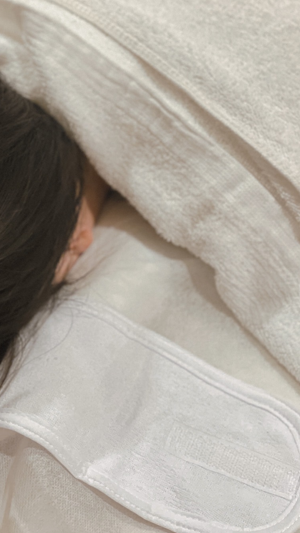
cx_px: -34
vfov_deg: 27.9
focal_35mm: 76
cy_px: 266
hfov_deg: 15.5
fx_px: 1075
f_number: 2
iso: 320
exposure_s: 1/40
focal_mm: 6
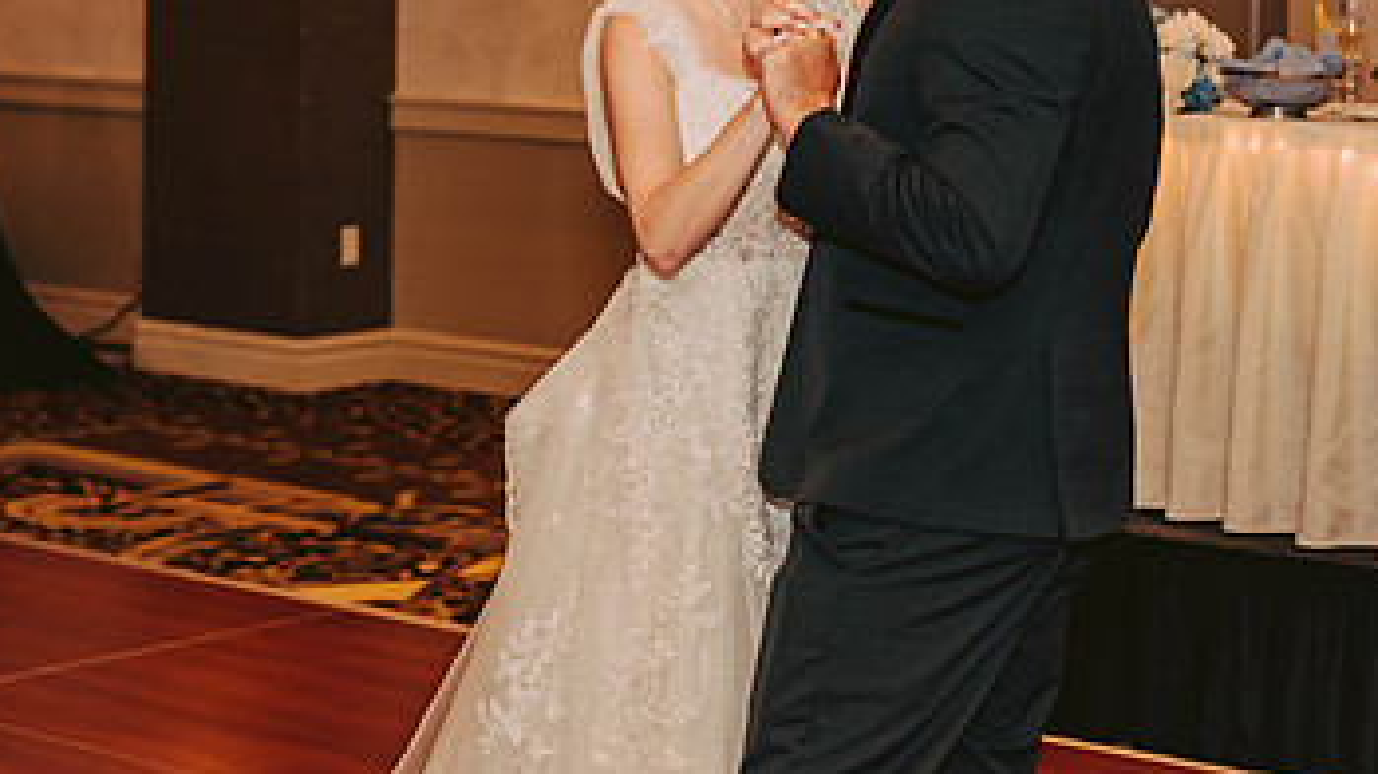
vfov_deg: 13.7
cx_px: 592
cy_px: 65
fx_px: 3178
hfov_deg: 24.4
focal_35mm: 87
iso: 800
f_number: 2.5
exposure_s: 1/125
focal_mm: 50
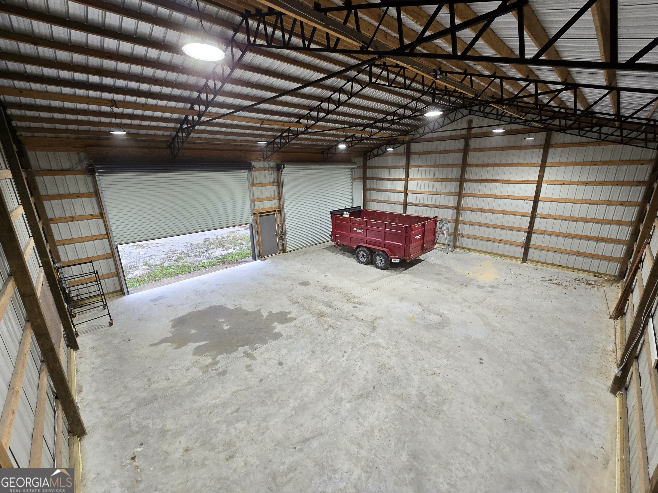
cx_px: 329
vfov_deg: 89.9
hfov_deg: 106.2
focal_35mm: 13
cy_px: 246
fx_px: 247
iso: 160
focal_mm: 2.2
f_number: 2.2
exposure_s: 1/60
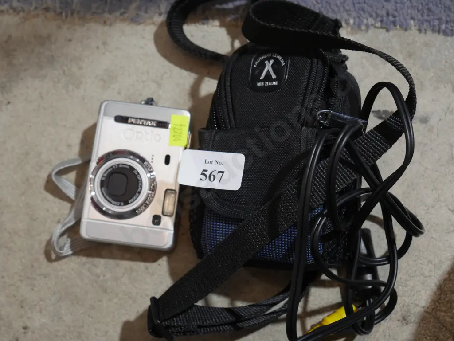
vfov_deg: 22.9
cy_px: 170
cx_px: 227
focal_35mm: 64
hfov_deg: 30.3
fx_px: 840
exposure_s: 1/80
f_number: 5.4
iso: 1250
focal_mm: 32
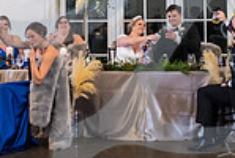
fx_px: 615
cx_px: 170
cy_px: -43
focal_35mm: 94
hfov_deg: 21.5
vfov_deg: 14.1
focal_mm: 24
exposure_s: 1/125
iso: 1600
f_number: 2.8
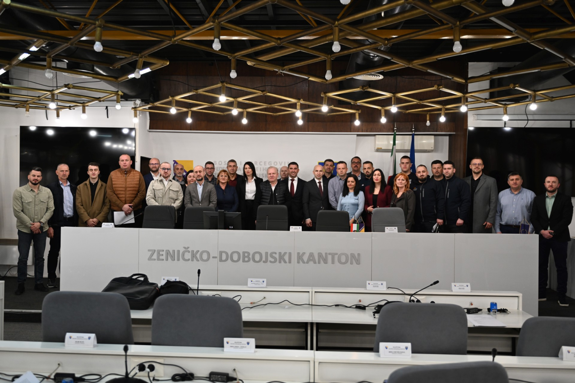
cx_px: 288
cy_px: 192
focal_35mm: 30
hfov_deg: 62.8
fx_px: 471
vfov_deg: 44.3
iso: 720
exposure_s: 1/125
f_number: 2.8
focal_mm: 29.5
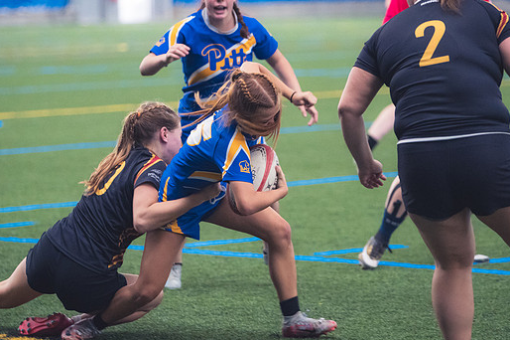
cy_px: 160
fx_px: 3228
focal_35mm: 228
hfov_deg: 9.0
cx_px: 244
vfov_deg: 6.0
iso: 4500
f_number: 2.8
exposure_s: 1/320
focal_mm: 135
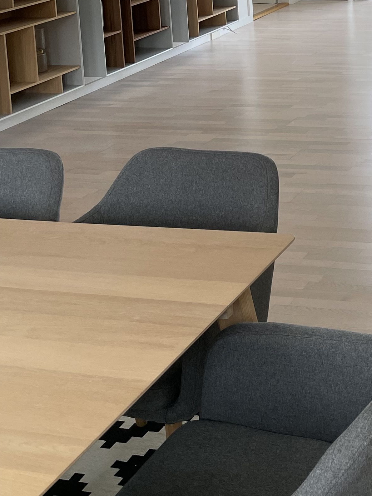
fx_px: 946
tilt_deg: -4.8
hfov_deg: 20.5
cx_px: 469
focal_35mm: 66
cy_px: -59
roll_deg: +2.9
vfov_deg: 26.8
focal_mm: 4.2
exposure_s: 1/121
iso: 50
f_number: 1.6
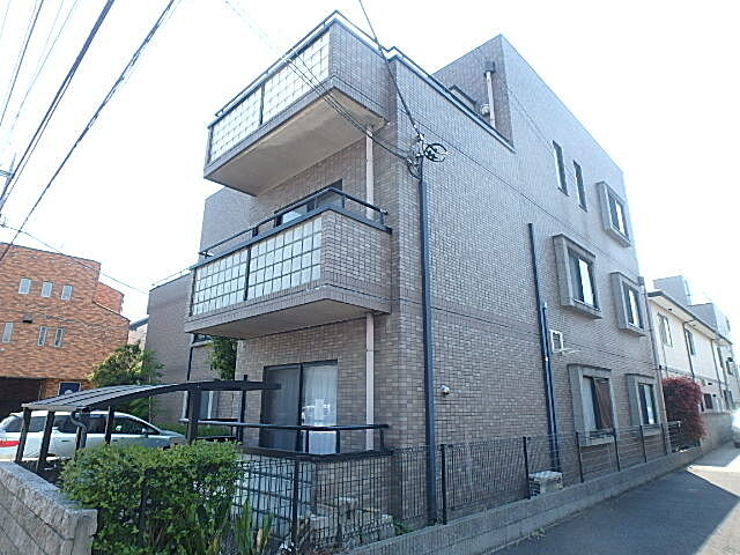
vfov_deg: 63.4
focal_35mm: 21
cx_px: 370
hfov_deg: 79.0
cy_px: 278
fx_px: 449
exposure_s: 1/320
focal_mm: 3.7
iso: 125
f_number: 3.5
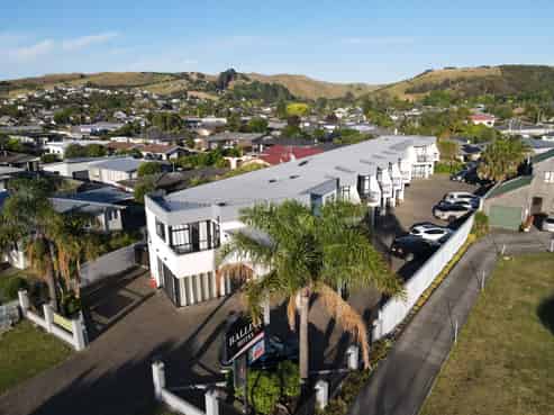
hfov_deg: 71.6
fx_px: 384
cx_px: 277
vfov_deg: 56.8
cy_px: 208
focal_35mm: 24
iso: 100
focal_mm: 4.5
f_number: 2.8
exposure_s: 1/640
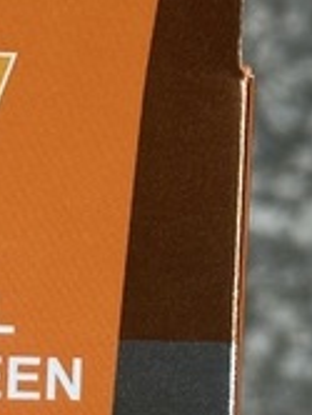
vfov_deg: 7.8
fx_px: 2997
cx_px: -67
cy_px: 499
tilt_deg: -60.8
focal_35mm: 250
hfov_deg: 5.9
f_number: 1.78
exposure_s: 1/60
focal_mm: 6.86
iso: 125
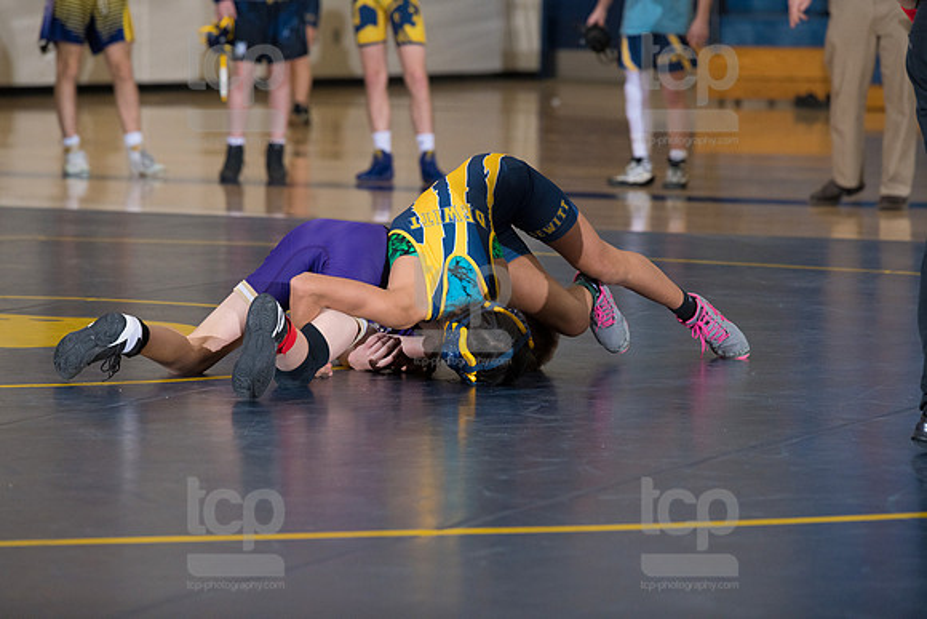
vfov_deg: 7.0
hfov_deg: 10.5
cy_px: 310
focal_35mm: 195
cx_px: 464
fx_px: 5022
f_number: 5.6
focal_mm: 195
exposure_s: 1/250
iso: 1250
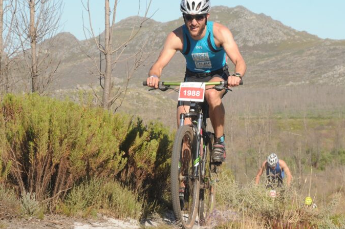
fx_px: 1636
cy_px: 109
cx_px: 195
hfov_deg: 12.0
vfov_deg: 8.0
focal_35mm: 171
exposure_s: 1/320
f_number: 10
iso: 400
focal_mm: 100
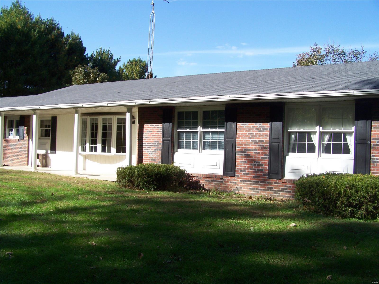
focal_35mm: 38
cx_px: 190
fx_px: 416
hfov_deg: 49.0
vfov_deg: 37.7
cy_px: 142
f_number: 4
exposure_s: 1/320
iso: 64
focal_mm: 6.3
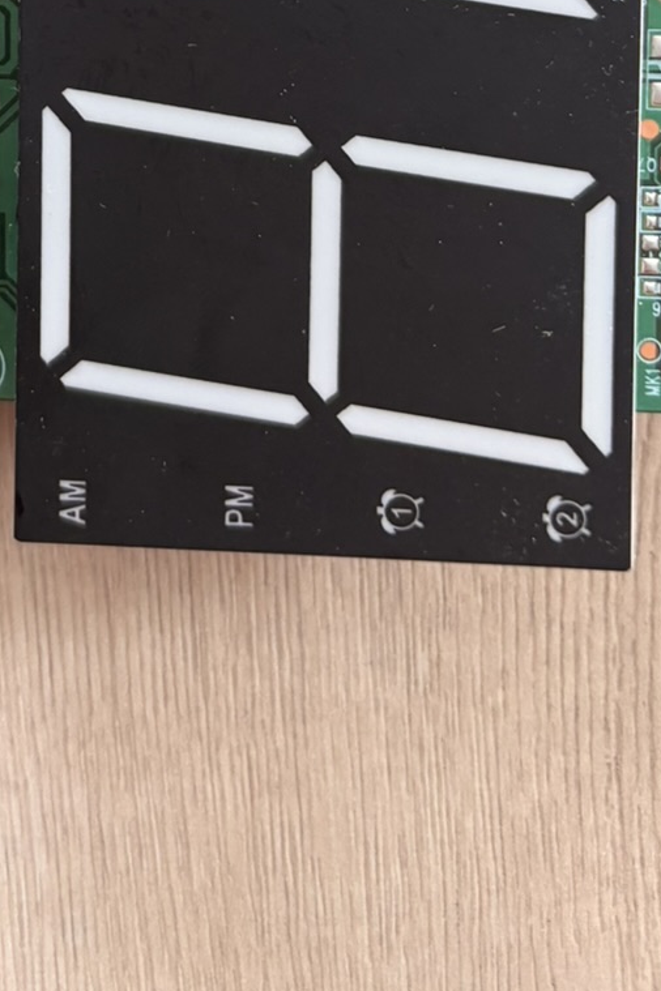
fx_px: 2010
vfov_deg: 23.9
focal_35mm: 73
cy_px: -338
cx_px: -125
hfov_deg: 17.8
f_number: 1.6
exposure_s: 1/79
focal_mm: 5.96
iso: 125
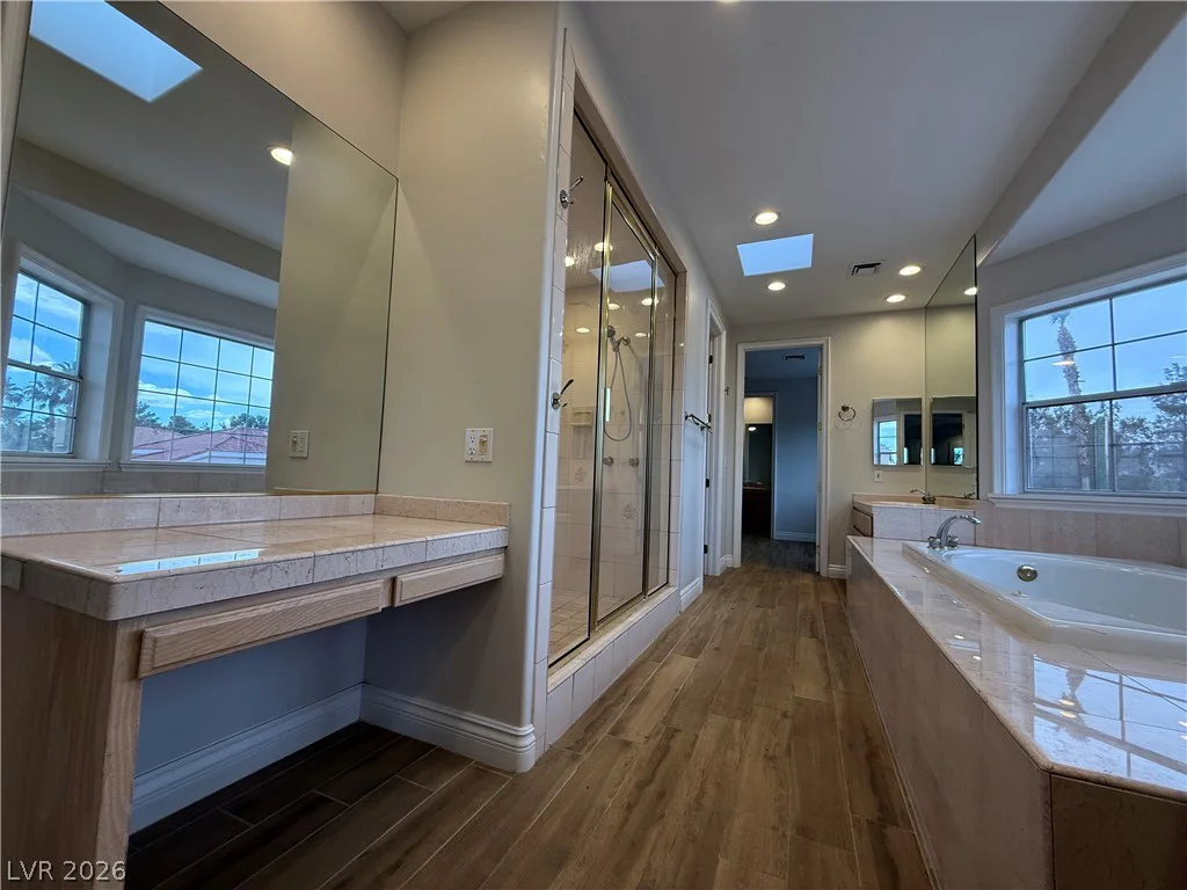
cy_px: 445
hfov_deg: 102.1
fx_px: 480
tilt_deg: +4.5
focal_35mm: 14
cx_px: 594
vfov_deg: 85.7
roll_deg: -2.1
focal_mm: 2.22
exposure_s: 1/120
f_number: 2.2
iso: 100
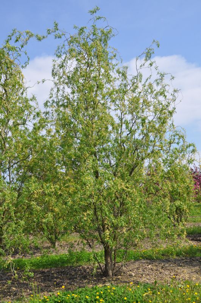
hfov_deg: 29.8
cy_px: 152
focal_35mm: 45
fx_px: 378
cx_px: 100
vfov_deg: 43.6
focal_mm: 30
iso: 200
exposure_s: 1/400
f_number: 10
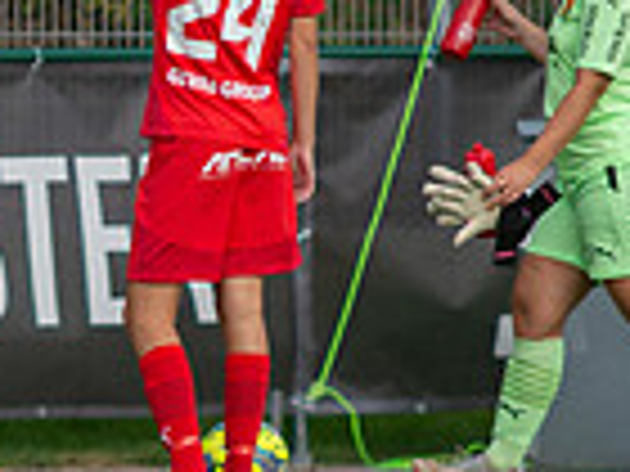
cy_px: 211
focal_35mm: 1694
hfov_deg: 1.2
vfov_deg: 0.9
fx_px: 30830
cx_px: -490
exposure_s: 1/1250
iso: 280
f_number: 4
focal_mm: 420
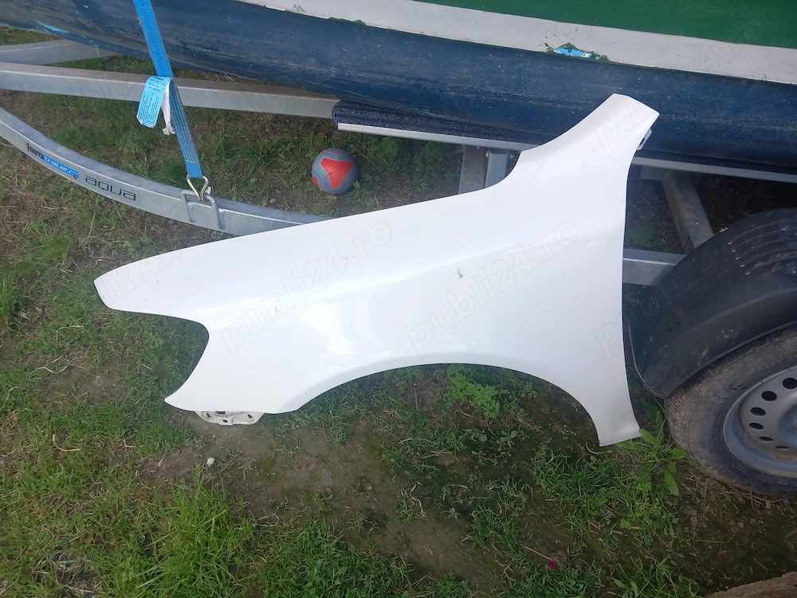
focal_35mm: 27
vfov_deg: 51.4
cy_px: 299
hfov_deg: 65.3
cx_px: 398
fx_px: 622
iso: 25
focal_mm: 4
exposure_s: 1/100
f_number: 1.8
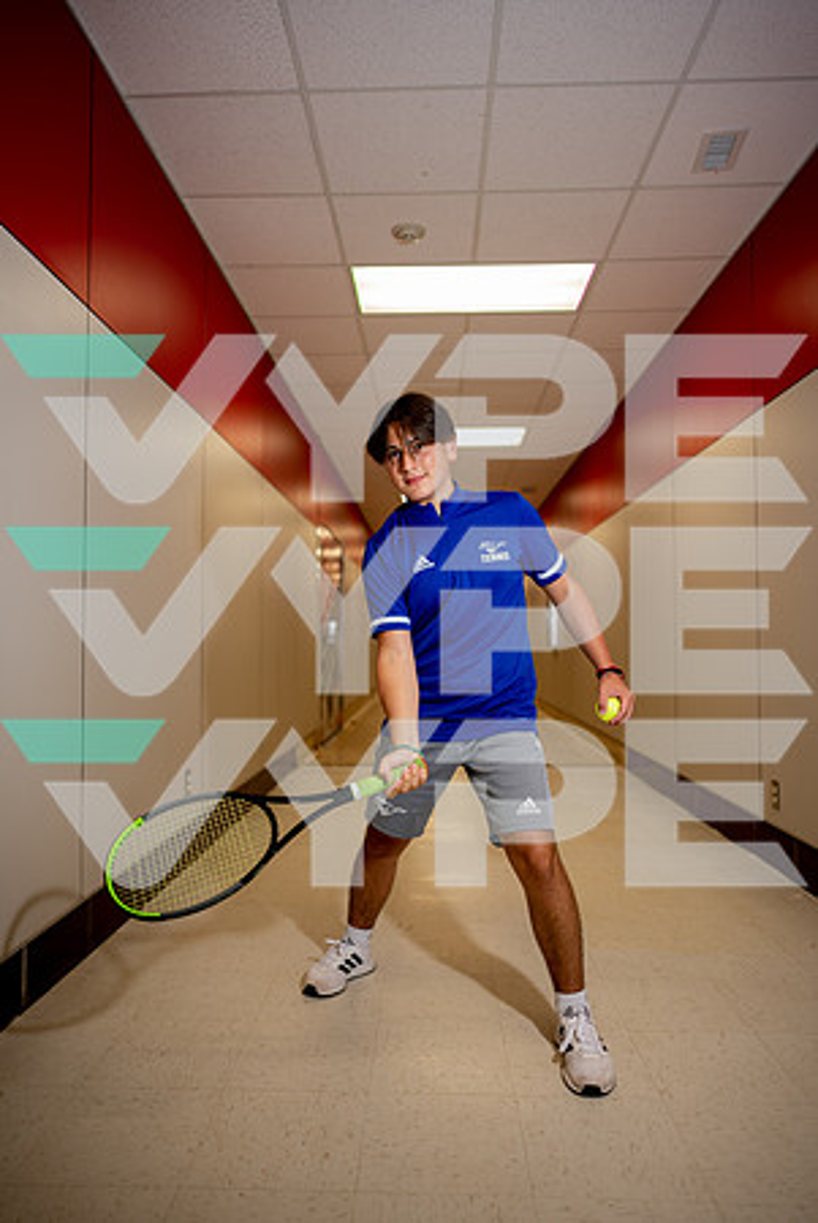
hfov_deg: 53.2
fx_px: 816
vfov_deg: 73.7
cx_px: 409
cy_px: 612
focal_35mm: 24
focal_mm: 24
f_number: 1.4
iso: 40
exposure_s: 1/125
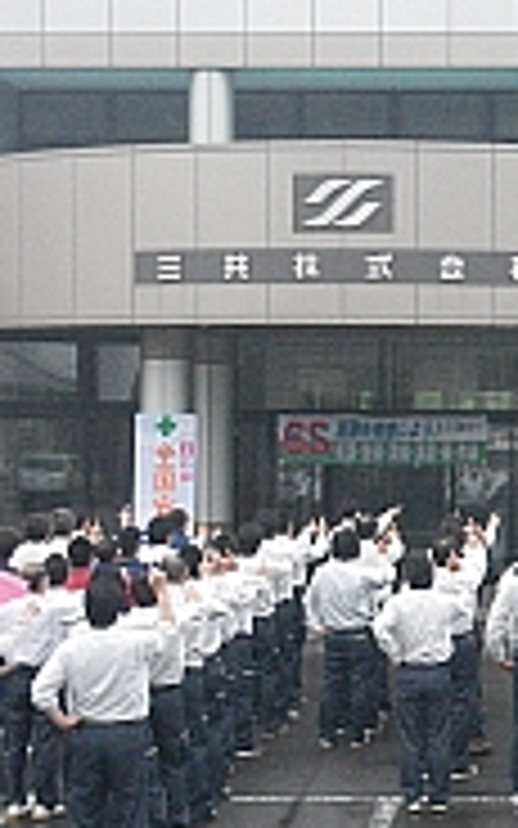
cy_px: 508
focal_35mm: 97
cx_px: 495
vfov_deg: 21.4
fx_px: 2191
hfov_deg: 13.3
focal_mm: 7.5
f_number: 4.2
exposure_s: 1/60
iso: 125
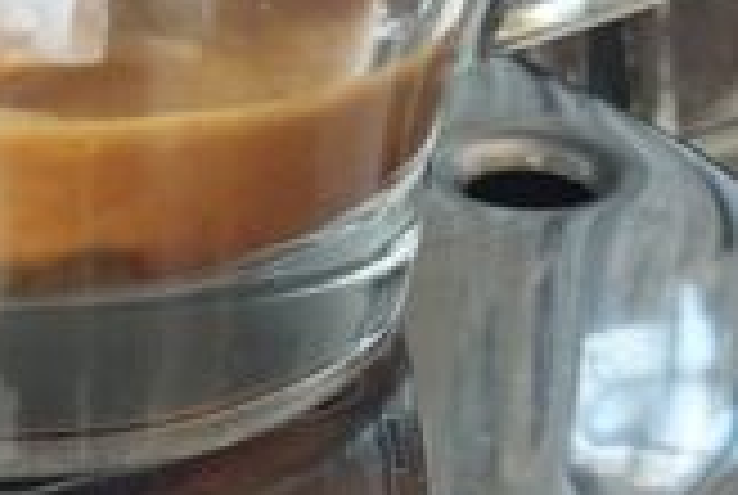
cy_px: -387
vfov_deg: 8.2
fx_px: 3327
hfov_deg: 12.6
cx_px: 130
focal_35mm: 162
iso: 250
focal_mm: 5.23
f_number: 1.8
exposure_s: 1/50
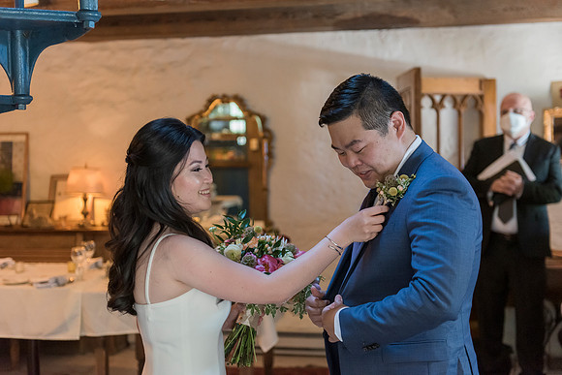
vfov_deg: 24.6
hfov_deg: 36.2
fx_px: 859
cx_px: 281
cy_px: 188
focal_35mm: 55
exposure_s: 1/80
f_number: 2.8
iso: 2500
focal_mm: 55
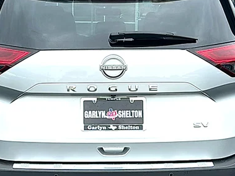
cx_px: 114
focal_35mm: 72
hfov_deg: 27.0
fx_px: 489
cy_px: 106
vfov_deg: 20.4
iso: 80
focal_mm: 6.86
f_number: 1.78
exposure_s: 1/1957
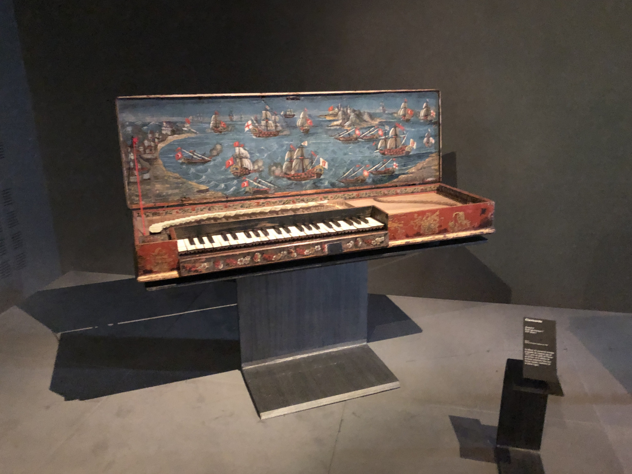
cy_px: 232
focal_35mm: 29
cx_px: 324
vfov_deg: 48.2
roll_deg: -0.4
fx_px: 530
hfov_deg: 61.6
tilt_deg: -19.3
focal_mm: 3.99
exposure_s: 1/4
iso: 200
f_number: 1.8
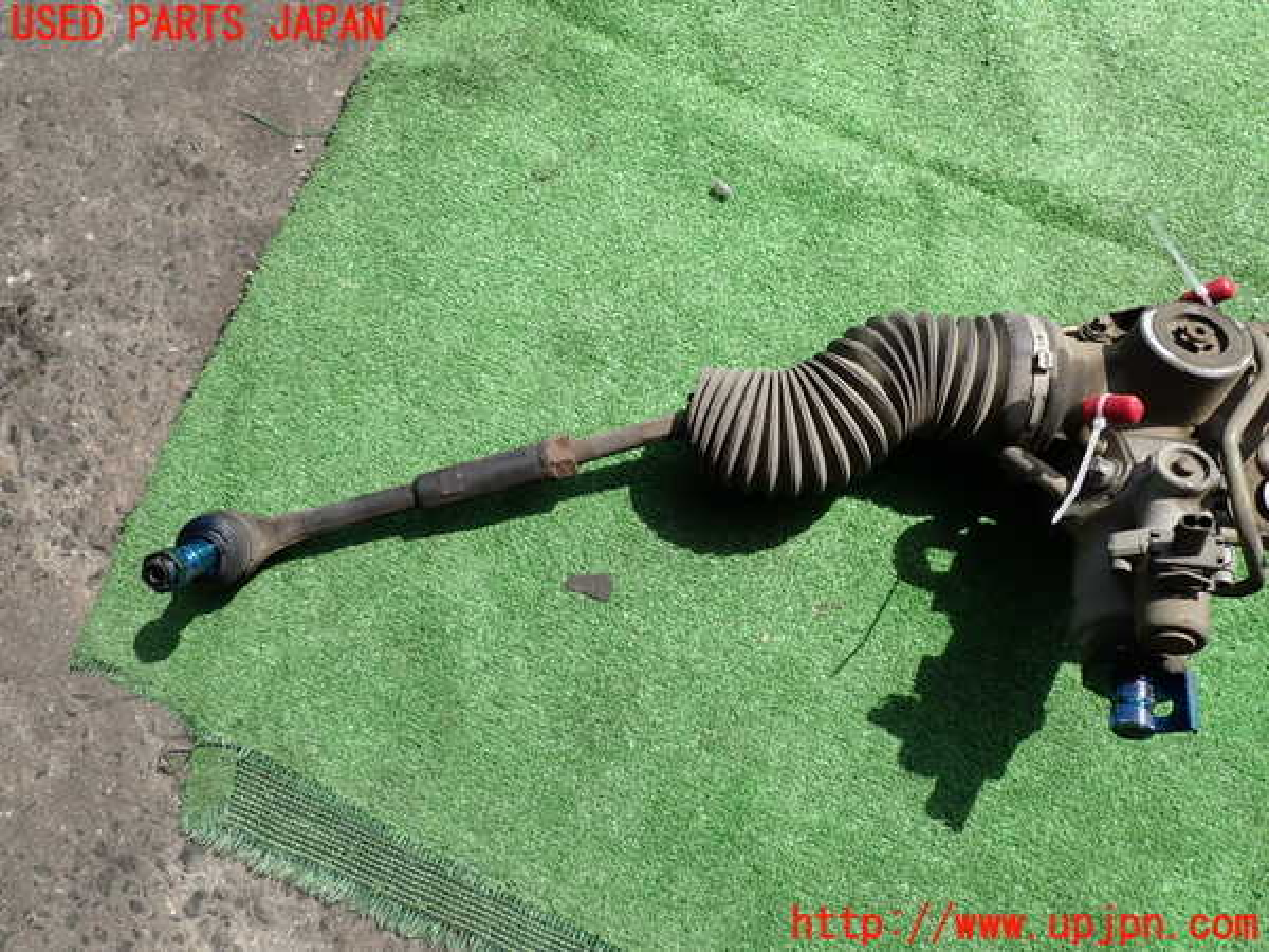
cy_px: 476
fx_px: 916
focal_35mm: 25
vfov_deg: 54.9
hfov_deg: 69.4
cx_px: 634
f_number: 2.8
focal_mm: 4.5
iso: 100
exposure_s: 1/1000
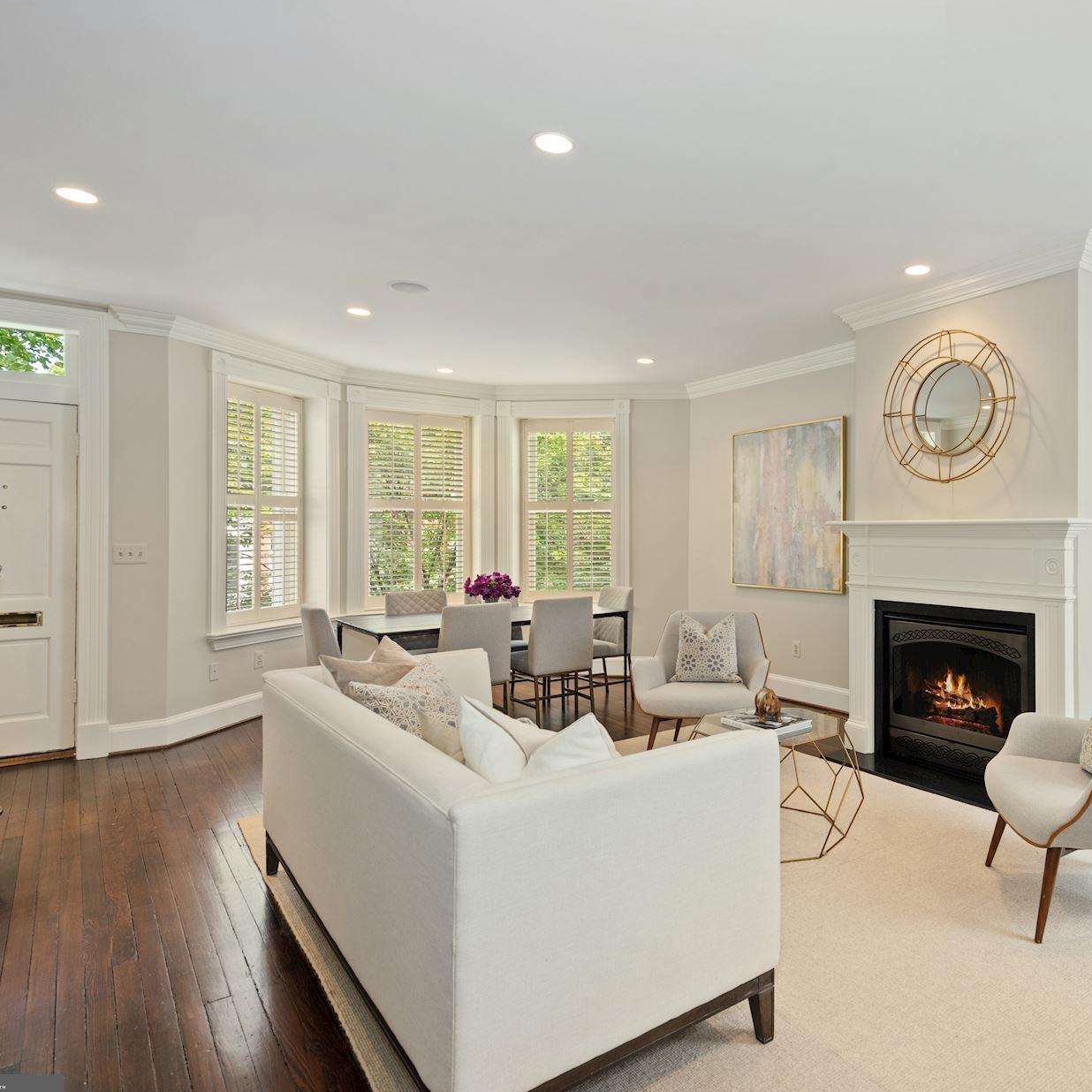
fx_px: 785
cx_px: 756
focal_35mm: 22
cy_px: 548
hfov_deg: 67.1
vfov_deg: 69.6
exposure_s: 1/1.67
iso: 200
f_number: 8
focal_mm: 16
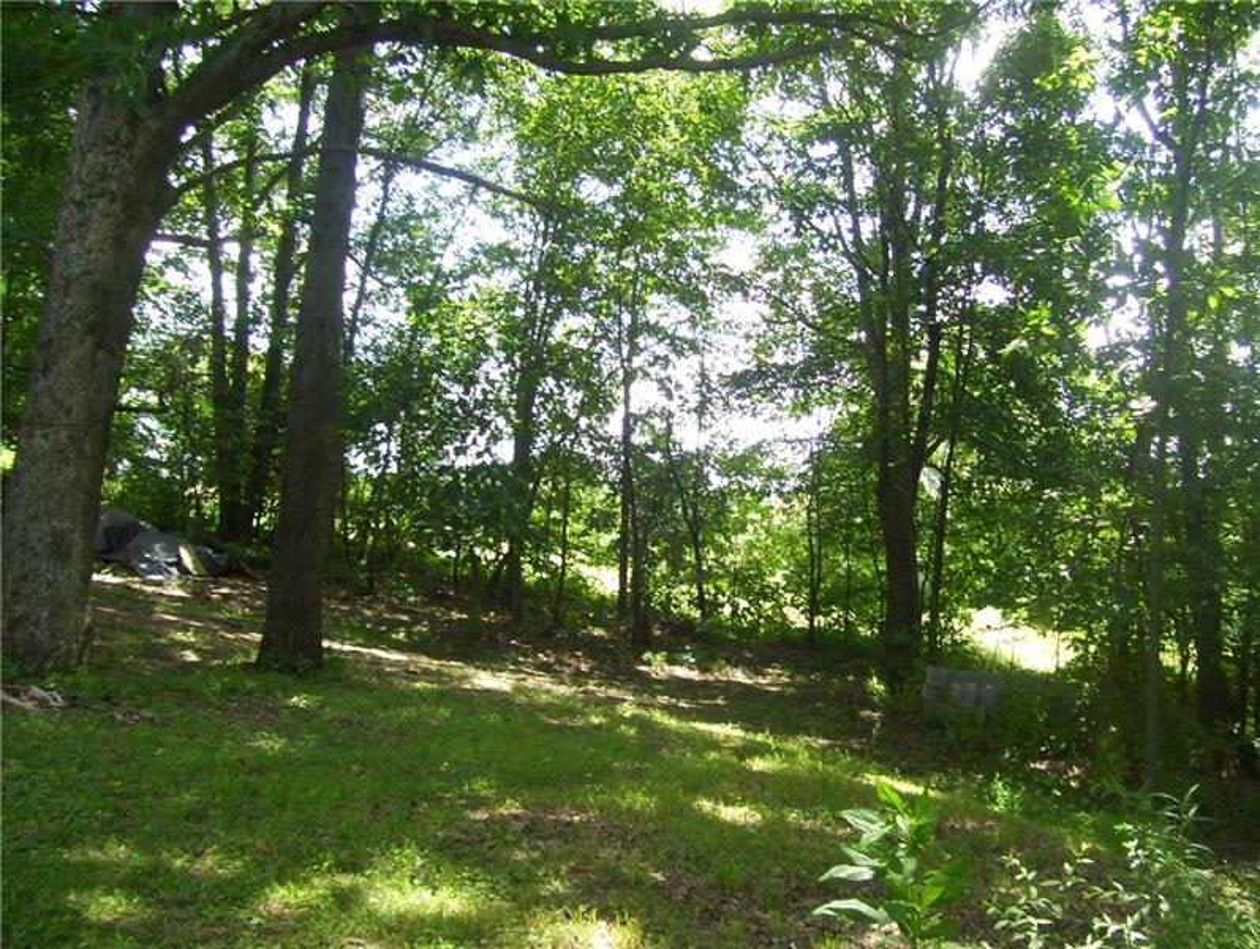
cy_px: 474
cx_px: 630
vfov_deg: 39.7
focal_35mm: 36
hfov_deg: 51.3
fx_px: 1312
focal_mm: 6
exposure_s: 1/100
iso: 80
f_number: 2.7
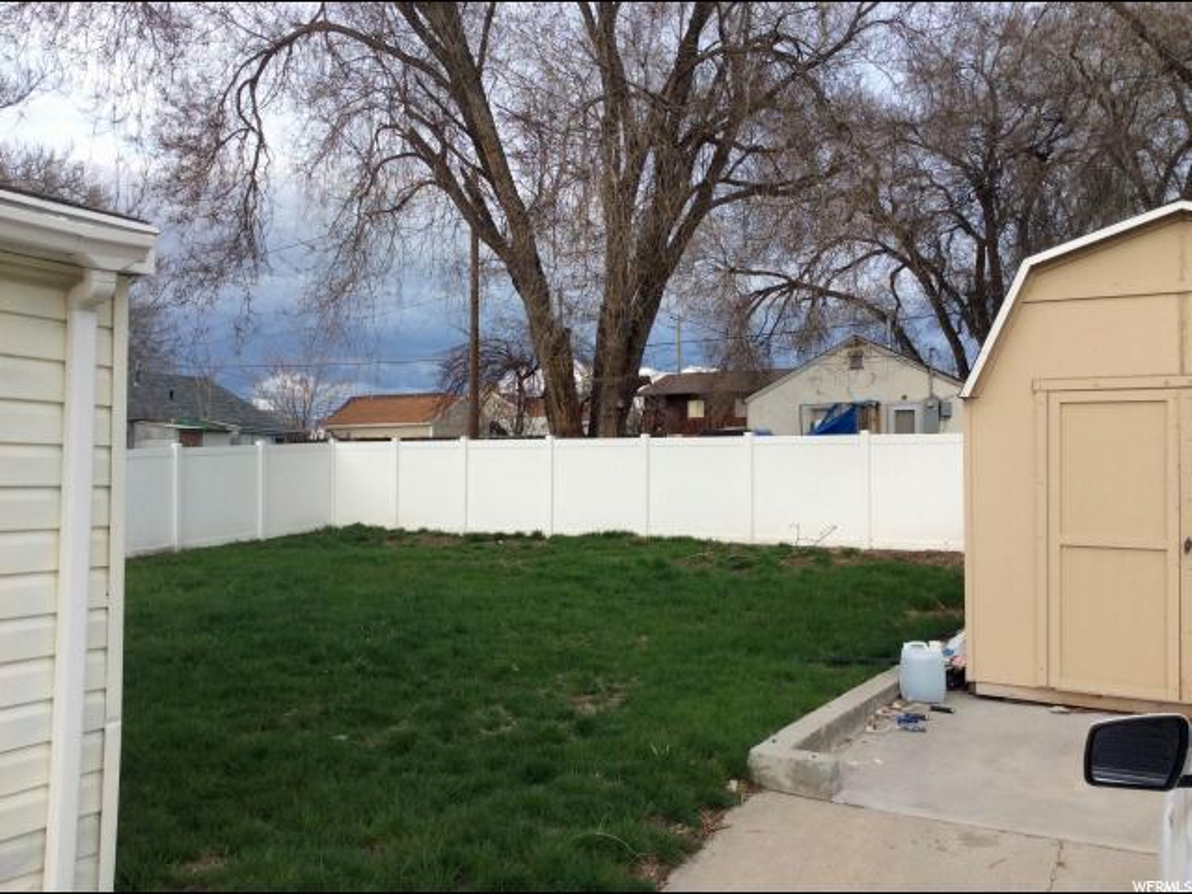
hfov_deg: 56.8
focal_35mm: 32
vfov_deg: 44.2
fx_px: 1102
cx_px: 596
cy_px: 447
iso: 32
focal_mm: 3.3
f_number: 2.4
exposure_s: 1/296
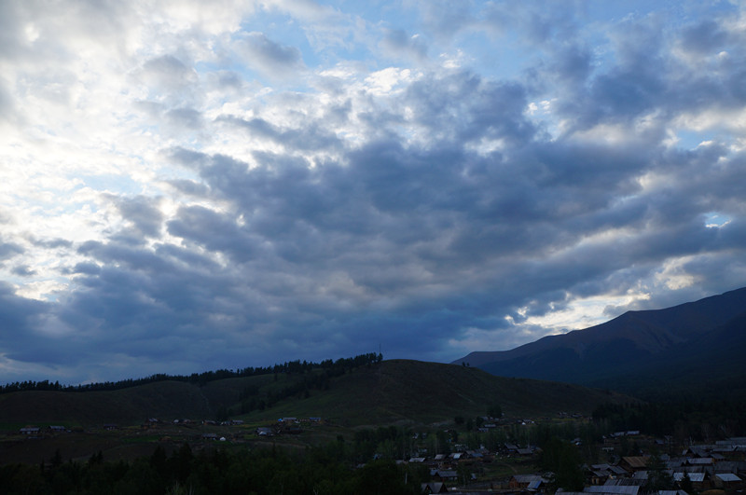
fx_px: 621
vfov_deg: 43.5
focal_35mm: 30
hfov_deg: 62.0
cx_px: 373
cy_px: 248
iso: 200
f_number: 13
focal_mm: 20
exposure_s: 1/160
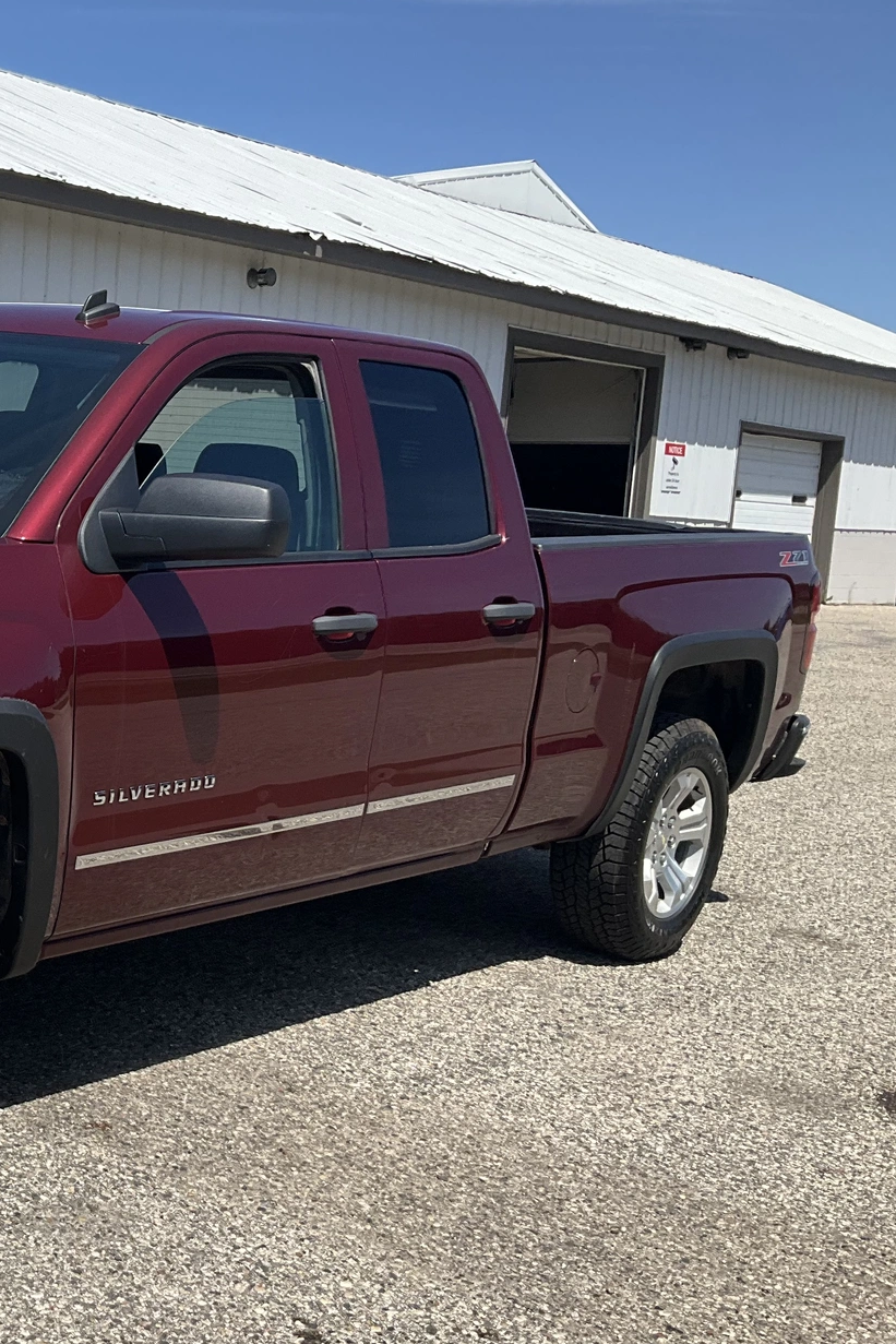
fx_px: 1829
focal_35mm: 49
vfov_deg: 40.3
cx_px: -158
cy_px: 727
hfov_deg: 25.0
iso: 25
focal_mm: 3
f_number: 1.8
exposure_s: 1/2058
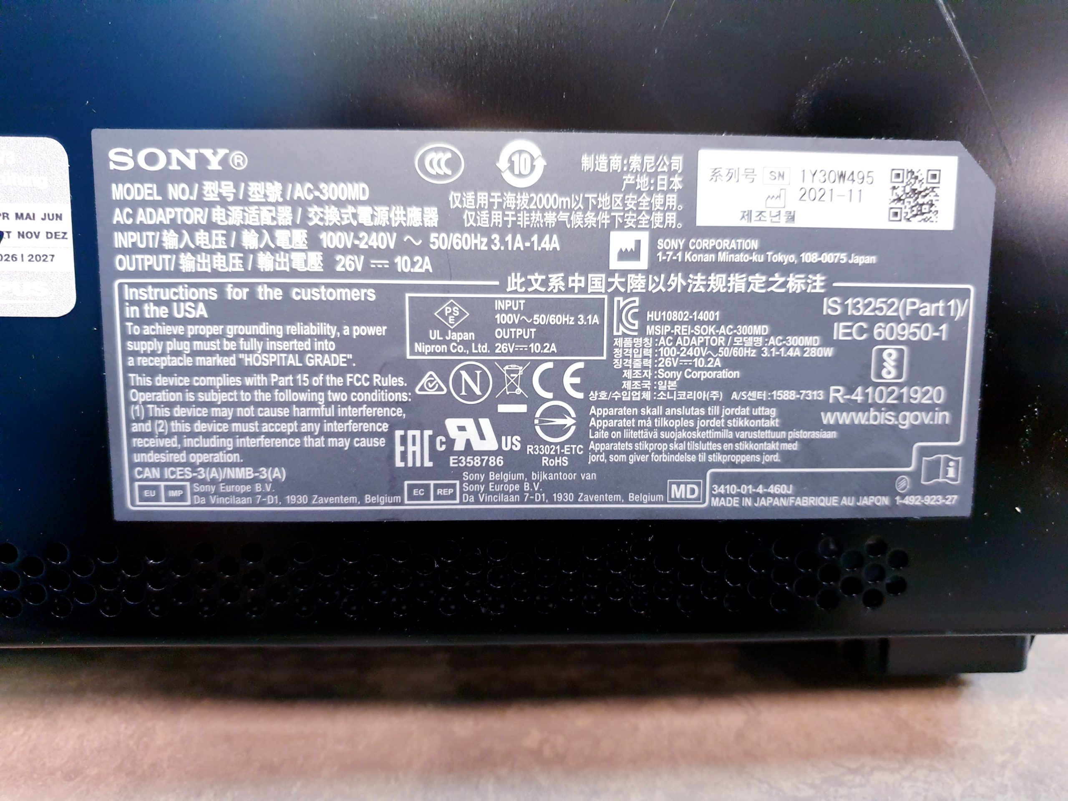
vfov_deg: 53.1
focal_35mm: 26
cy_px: 400
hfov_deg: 67.3
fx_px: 802
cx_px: 534
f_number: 1.5
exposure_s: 1/33
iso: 320
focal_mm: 4.3
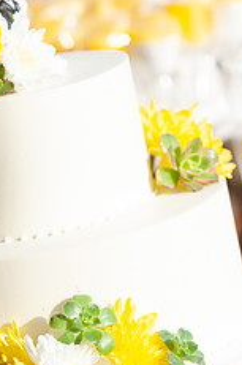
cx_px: 74
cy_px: 163
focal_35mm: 263
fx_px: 2664
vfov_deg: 7.8
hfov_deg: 5.2
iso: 200
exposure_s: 1/1250
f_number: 3.5
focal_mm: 135
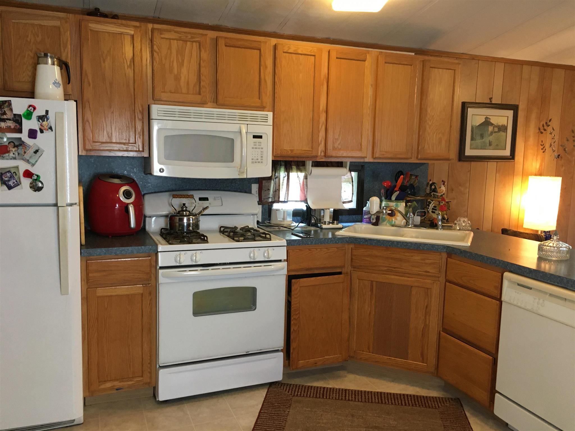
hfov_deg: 61.7
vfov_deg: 48.2
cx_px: 288
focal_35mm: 29
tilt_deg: -9.2
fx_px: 482
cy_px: 216
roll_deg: -2.2
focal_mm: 4.15
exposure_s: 1/30
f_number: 2.2
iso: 160
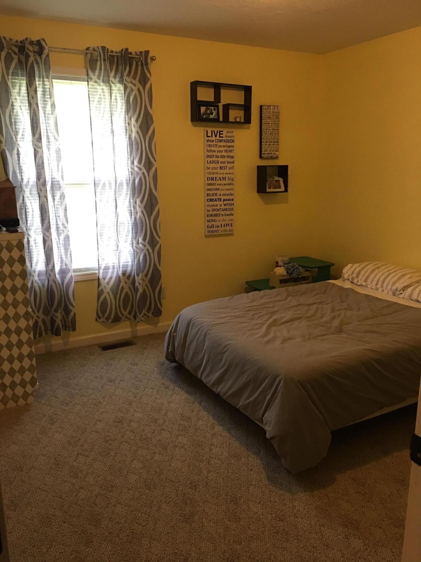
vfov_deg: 61.7
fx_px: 470
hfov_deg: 48.2
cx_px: 210
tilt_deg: -12.6
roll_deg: -0.3
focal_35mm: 29
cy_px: 281
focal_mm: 4.15
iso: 80
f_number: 2.2
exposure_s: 1/15
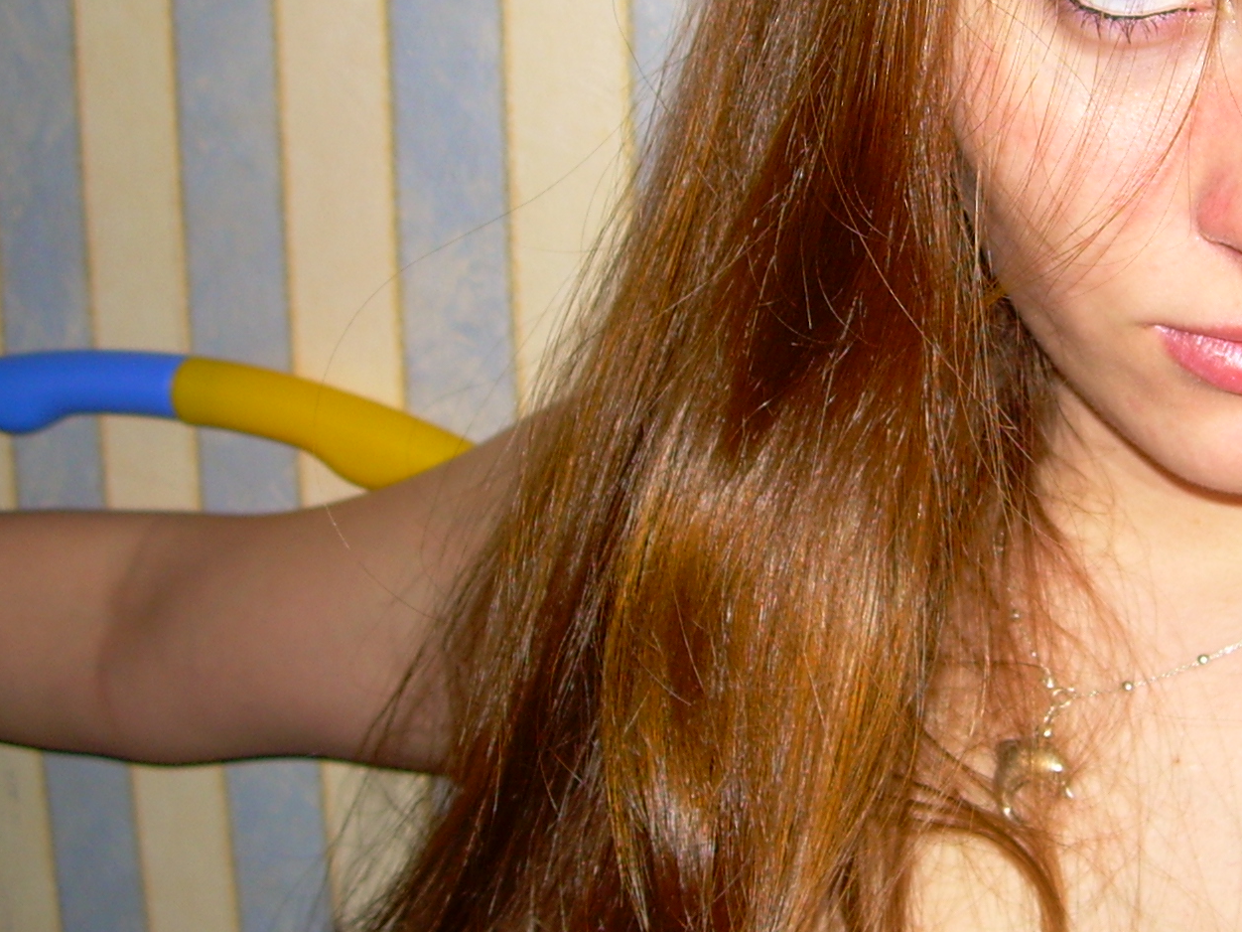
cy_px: 301
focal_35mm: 69
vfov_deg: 21.2
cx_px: 1038
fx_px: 2475
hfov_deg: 27.5
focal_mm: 6.3
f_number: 2.8
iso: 50
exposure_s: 1/60
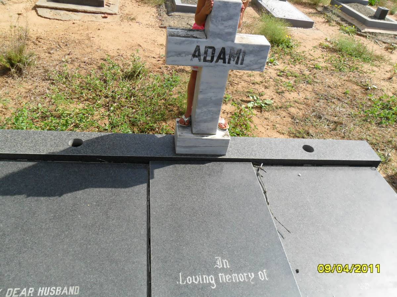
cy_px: 148
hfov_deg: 65.3
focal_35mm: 27
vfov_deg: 51.4
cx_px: 198
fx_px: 310
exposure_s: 1/750
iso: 100
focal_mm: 4.9
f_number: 3.5
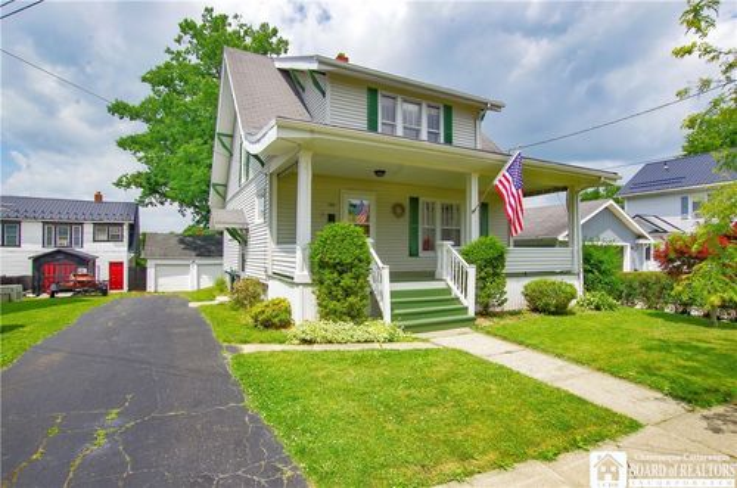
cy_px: 244
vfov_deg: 67.1
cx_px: 368
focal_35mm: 18
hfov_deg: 90.1
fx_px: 368
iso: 200
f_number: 11
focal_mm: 12
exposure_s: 1/160
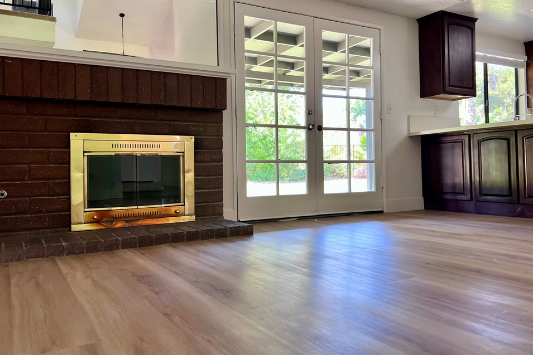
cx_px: 251
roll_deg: +0.9
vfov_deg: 44.9
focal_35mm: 29
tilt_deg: +1.0
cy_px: 154
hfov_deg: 63.6
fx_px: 429
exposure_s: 1/120
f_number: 1.5
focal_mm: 5.7
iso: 125
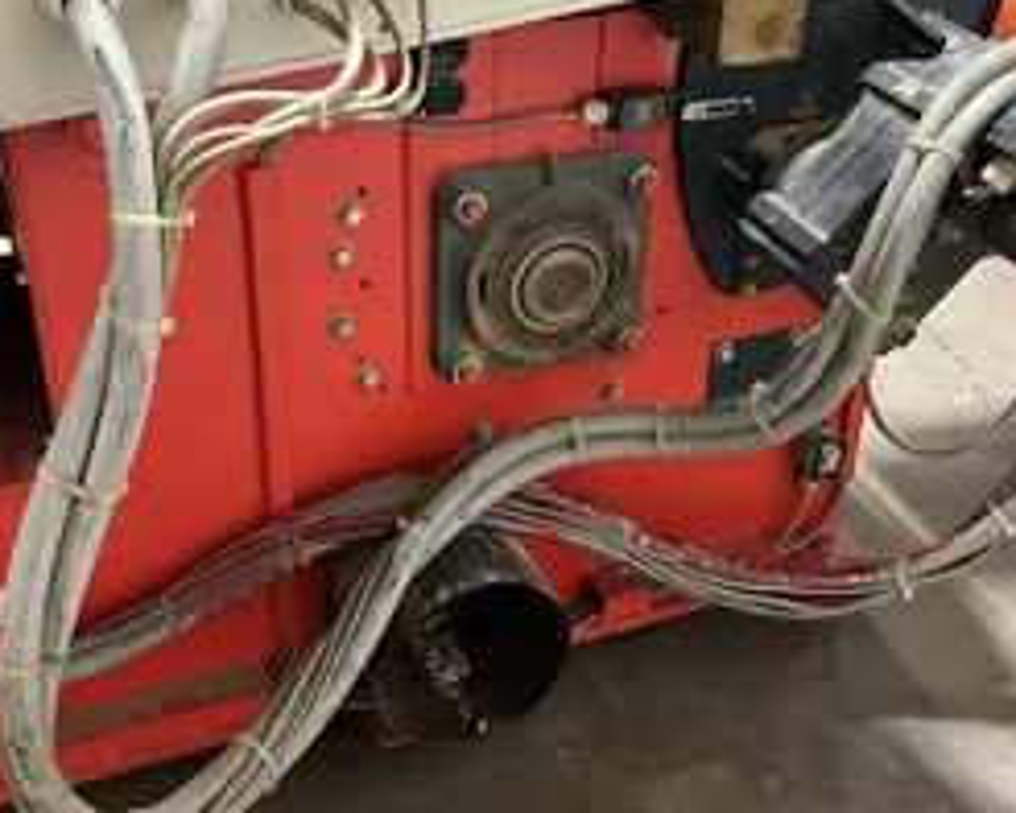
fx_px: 1384
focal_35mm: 46
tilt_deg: -32.0
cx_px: 525
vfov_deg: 32.7
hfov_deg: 40.3
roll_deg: -2.5
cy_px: 343
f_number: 1.8
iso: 320
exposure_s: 1/32
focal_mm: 3
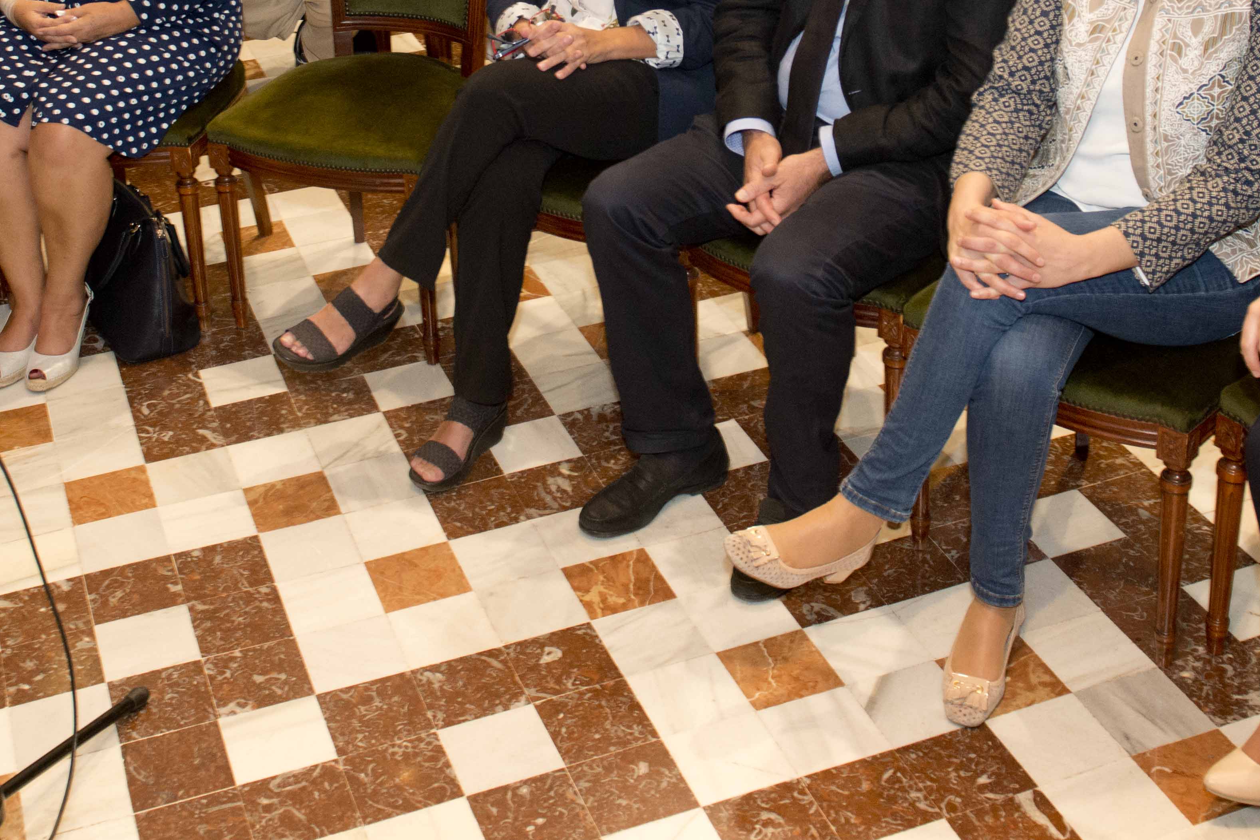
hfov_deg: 35.6
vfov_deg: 23.2
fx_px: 1960
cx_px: 562
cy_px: -10
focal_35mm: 56
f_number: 3.5
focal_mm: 24
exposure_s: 1/50
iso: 1600
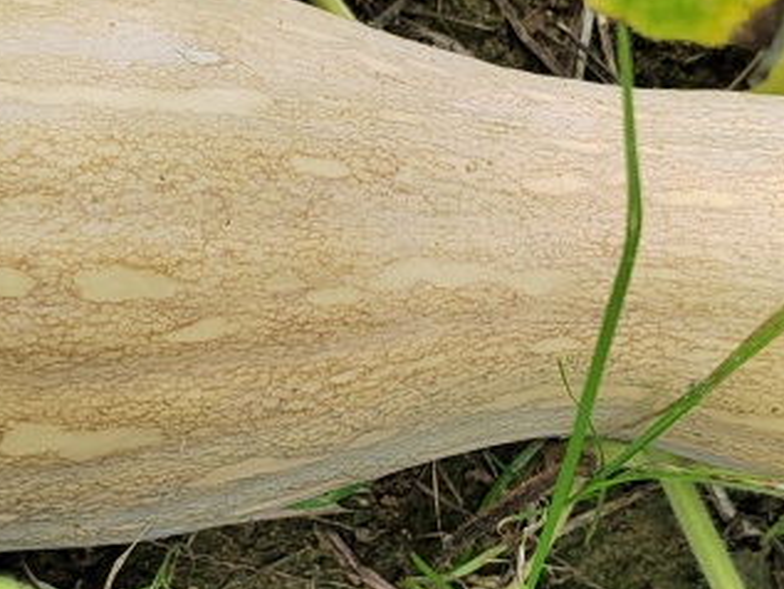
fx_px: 1314
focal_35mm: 58
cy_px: 366
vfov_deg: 25.2
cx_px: 356
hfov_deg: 33.2
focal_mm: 5.52
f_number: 1.9
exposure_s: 1/100
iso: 189
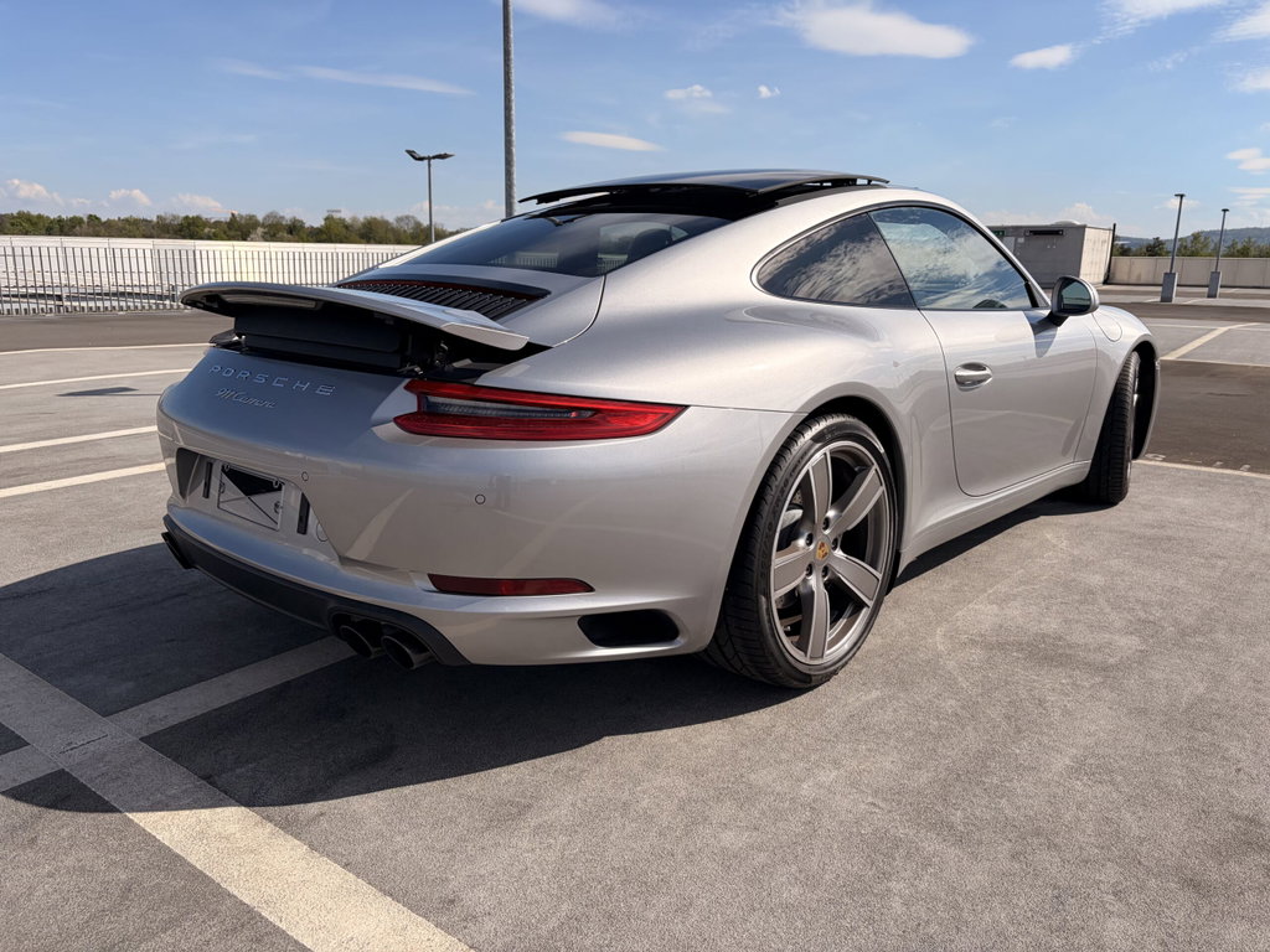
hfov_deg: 67.3
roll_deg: +0.6
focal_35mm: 26
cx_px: 635
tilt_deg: -12.9
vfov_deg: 53.1
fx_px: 954
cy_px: 476
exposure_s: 1/6993
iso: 64
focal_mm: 5.96
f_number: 1.6
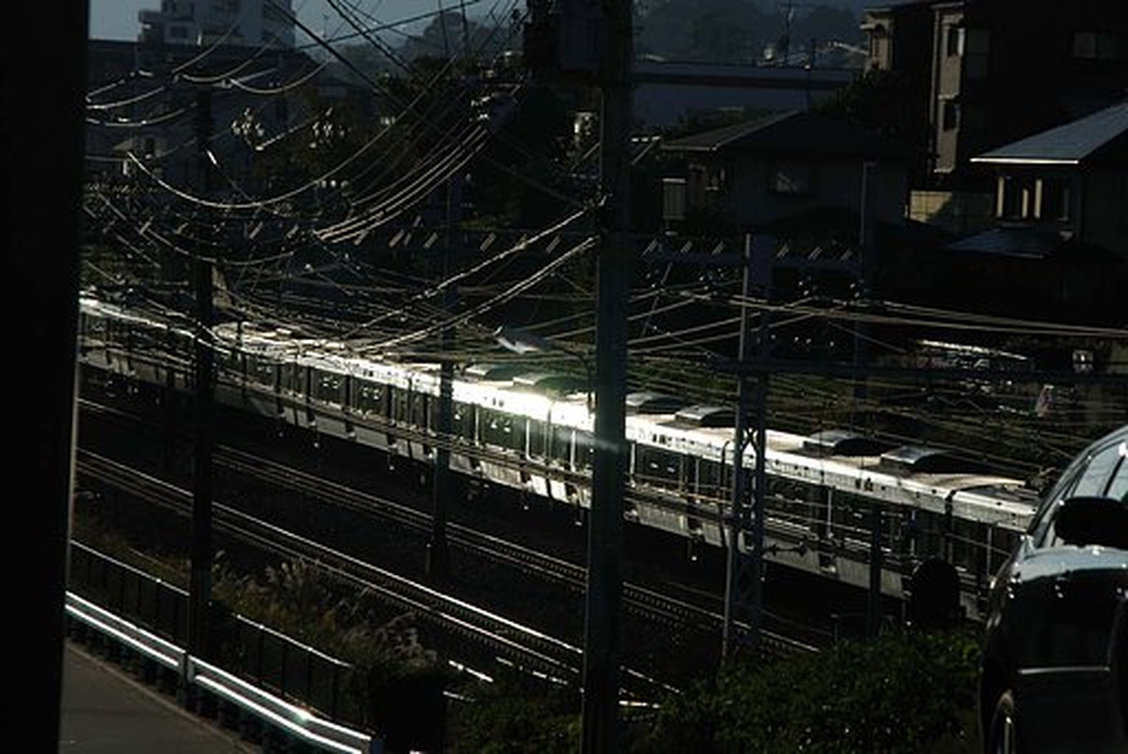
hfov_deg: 10.2
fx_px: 6348
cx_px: 564
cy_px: 377
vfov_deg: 6.8
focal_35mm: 202
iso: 200
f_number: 11
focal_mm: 135
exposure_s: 1/750
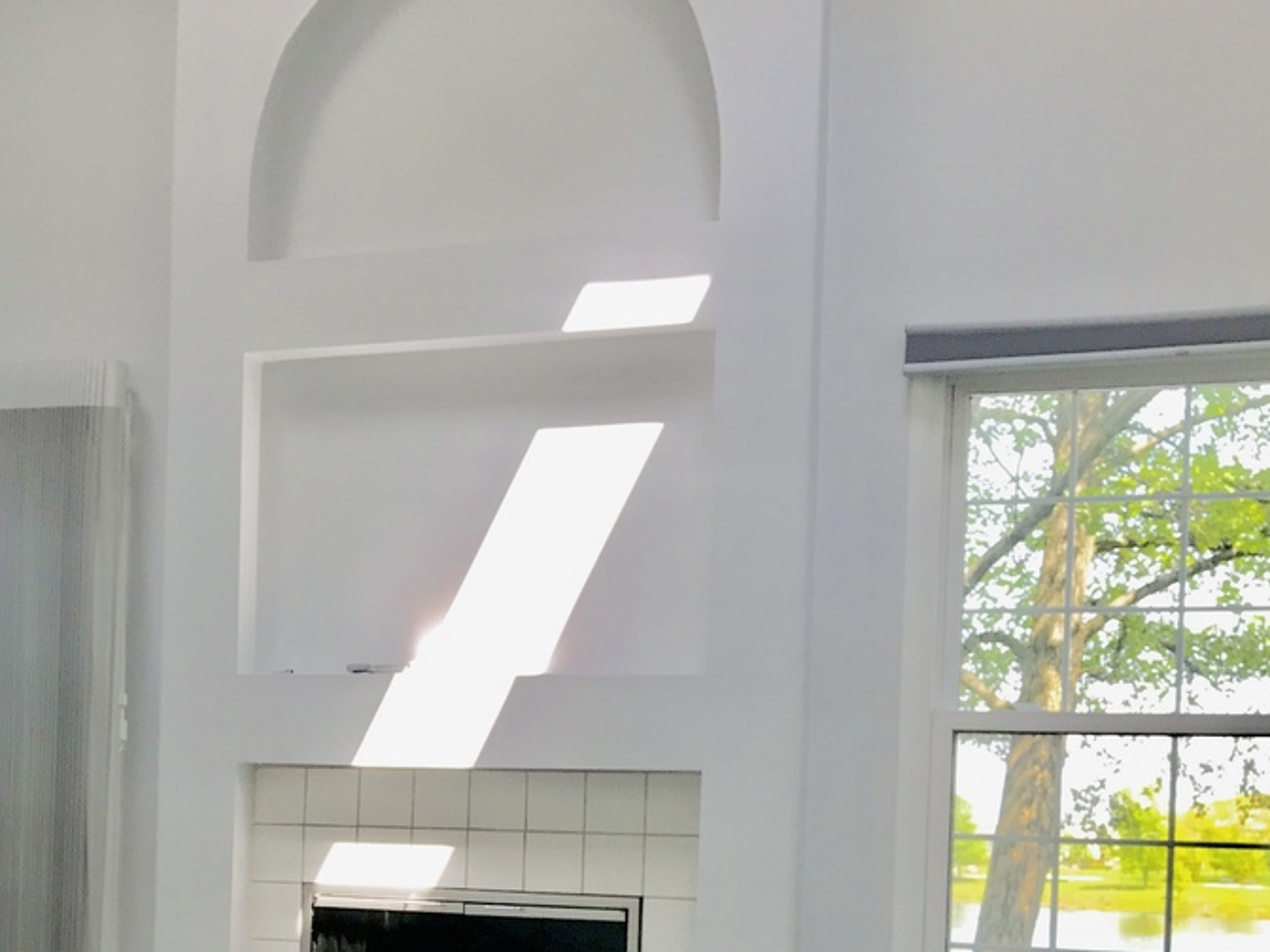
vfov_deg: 23.8
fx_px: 2201
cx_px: 297
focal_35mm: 60
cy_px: 850
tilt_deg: -0.2
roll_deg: -1.6
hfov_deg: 31.5
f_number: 1.8
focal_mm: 3.99
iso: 20
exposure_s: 1/168
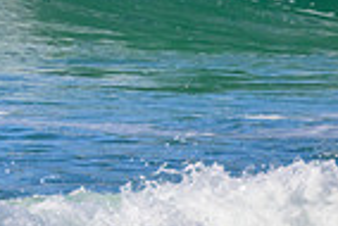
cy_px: -184
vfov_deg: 0.4
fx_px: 30733
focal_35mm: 3270
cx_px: -238
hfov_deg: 0.6
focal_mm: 800
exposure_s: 1/2000
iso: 1800
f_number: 11
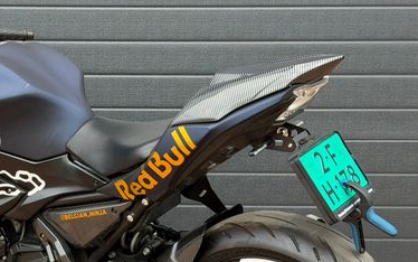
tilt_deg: -7.8
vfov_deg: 14.9
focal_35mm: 87
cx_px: 75
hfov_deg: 23.4
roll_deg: -0.2
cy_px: 224
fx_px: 991
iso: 80
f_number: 1.78
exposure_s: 1/754
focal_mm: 6.76
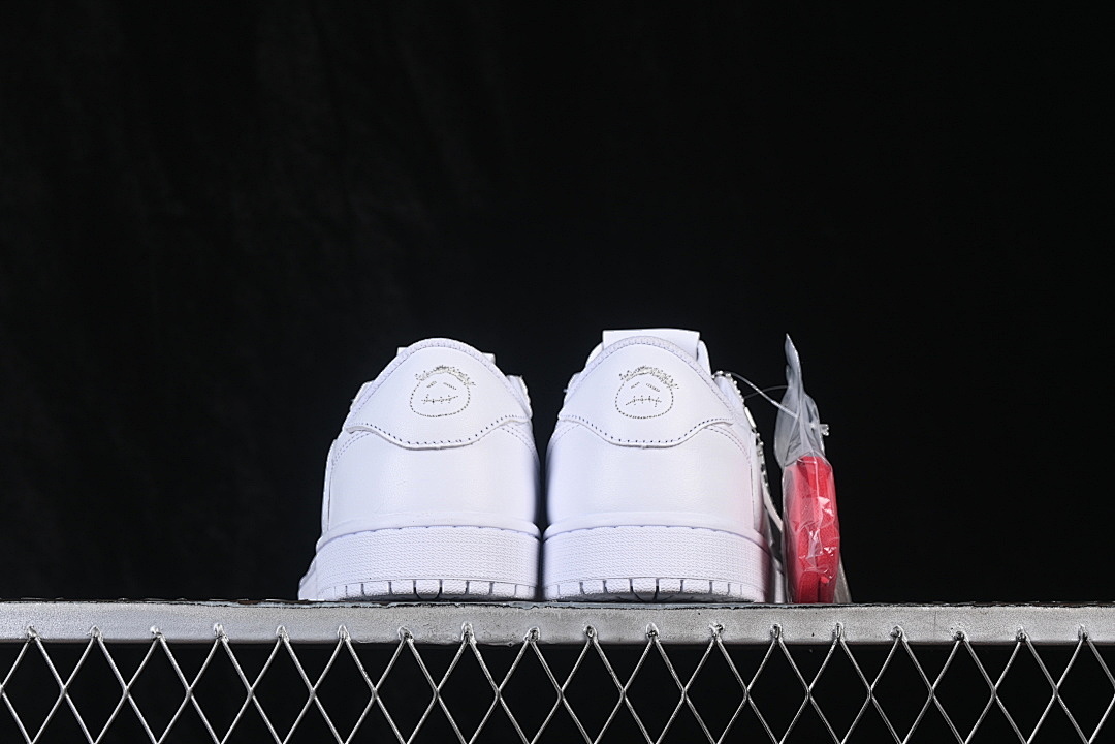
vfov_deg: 18.2
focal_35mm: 75
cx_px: 558
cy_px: 372
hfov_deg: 27.0
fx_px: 2323
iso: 160
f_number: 8
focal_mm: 50
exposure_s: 1/80
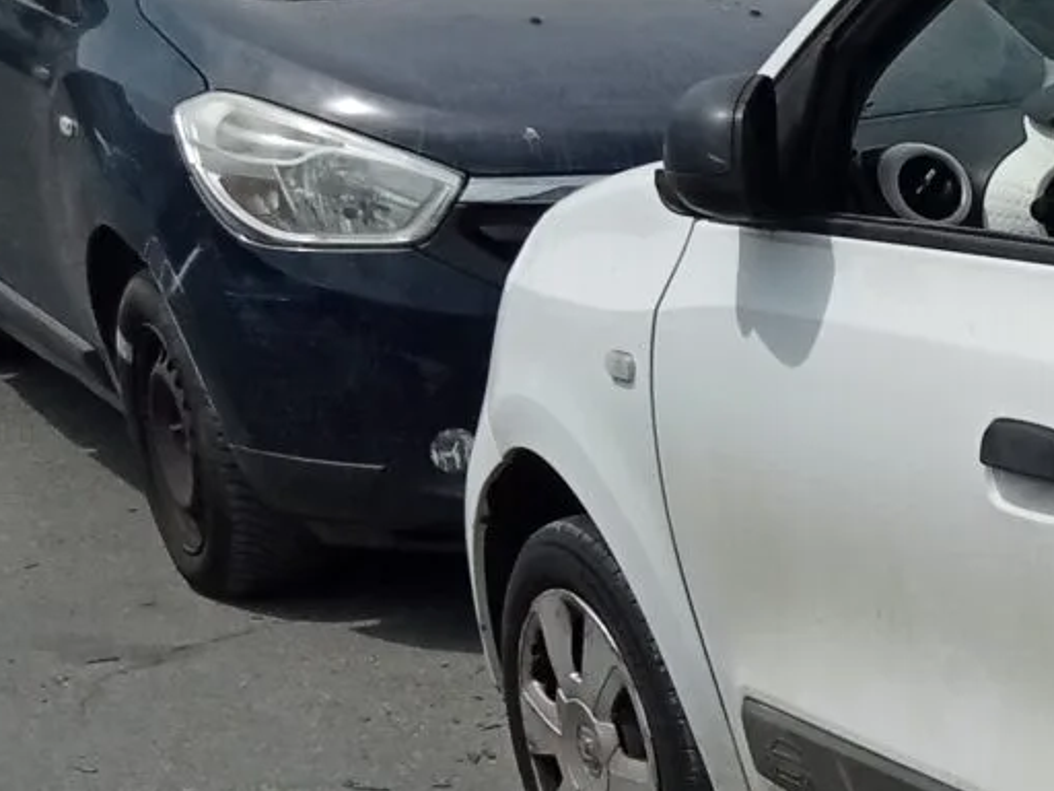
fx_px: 3197
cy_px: 737
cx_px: 1945
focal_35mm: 105
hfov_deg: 15.7
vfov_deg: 13.9
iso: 100
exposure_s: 1/2342
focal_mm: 3.46
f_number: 2.2
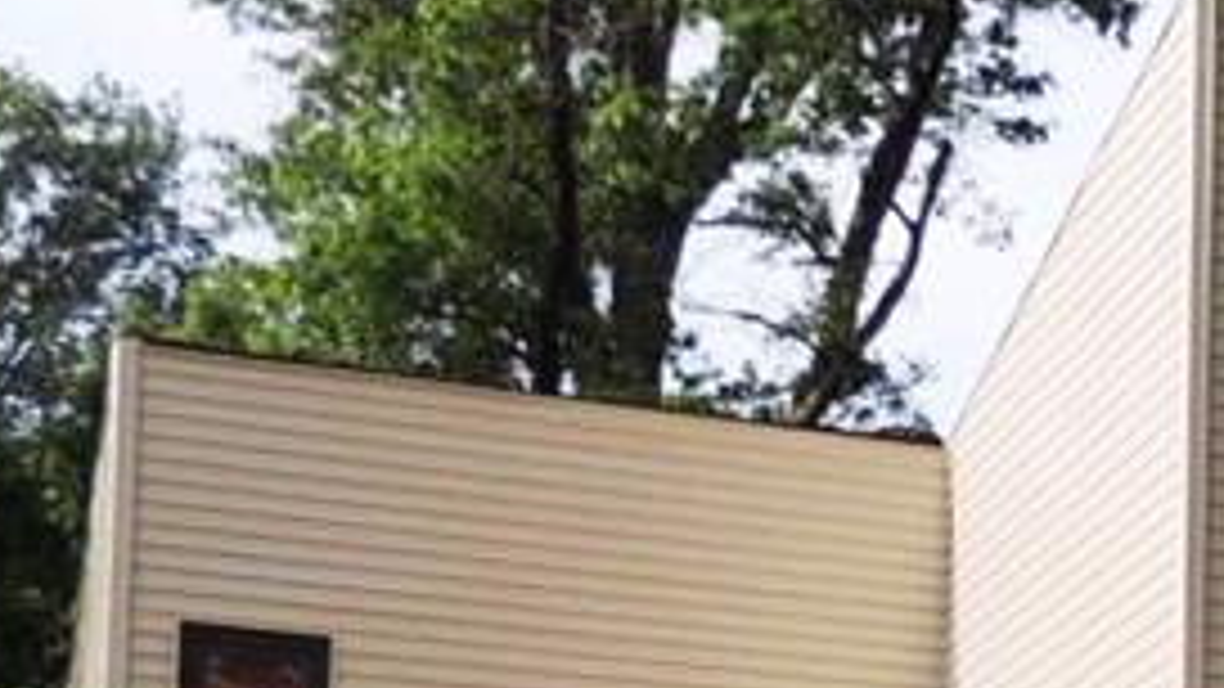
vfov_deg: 10.0
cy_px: 1187
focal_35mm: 115
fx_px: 3732
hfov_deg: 17.1
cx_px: 1732
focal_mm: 4.9
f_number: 3.1
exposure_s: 1/800
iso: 100
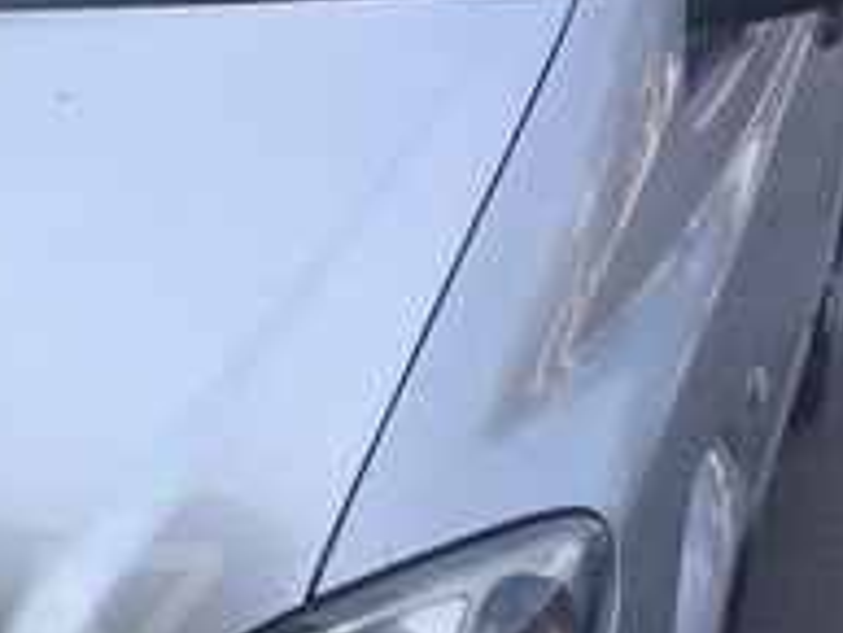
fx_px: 2412
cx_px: -223
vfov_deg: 14.7
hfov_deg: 18.6
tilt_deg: -17.1
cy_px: 609
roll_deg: +3.7
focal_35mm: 99
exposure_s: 1/477
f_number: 2.2
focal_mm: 4.15
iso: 32
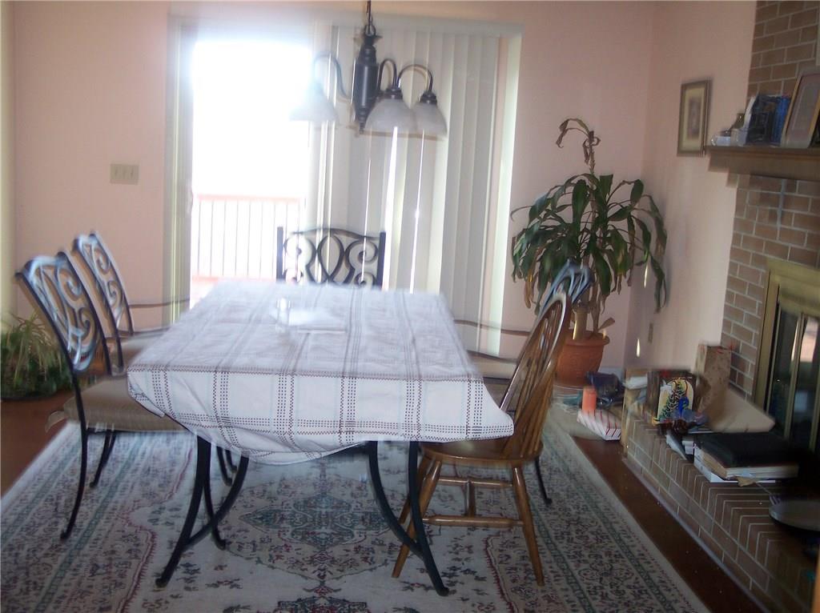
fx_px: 899
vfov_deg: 37.7
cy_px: 306
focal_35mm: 38
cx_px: 410
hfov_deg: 49.0
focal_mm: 8
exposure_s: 1/30
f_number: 2.8
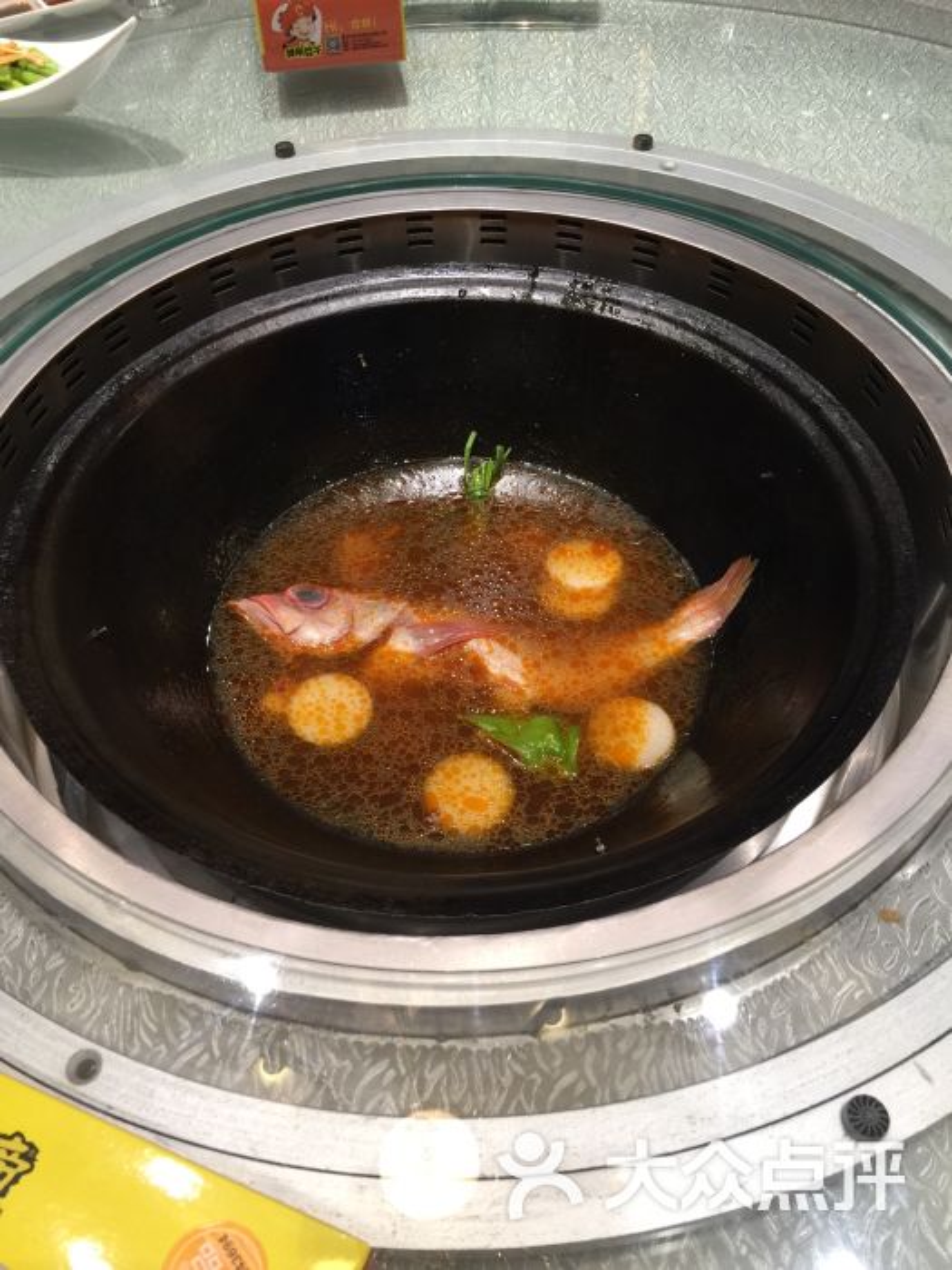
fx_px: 1063
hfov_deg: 48.2
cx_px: 476
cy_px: 635
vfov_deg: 61.7
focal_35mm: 29
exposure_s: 1/33
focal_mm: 4.15
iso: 32
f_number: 2.2
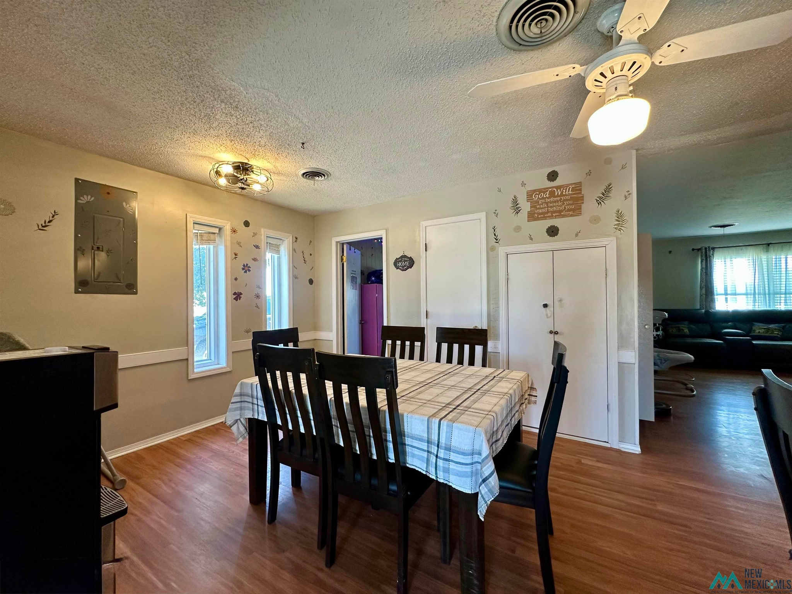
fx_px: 320
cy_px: 297
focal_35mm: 14
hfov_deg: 102.1
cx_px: 396
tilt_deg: +1.1
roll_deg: +0.7
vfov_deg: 85.7
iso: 160
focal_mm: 2.22
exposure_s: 1/60
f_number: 2.2
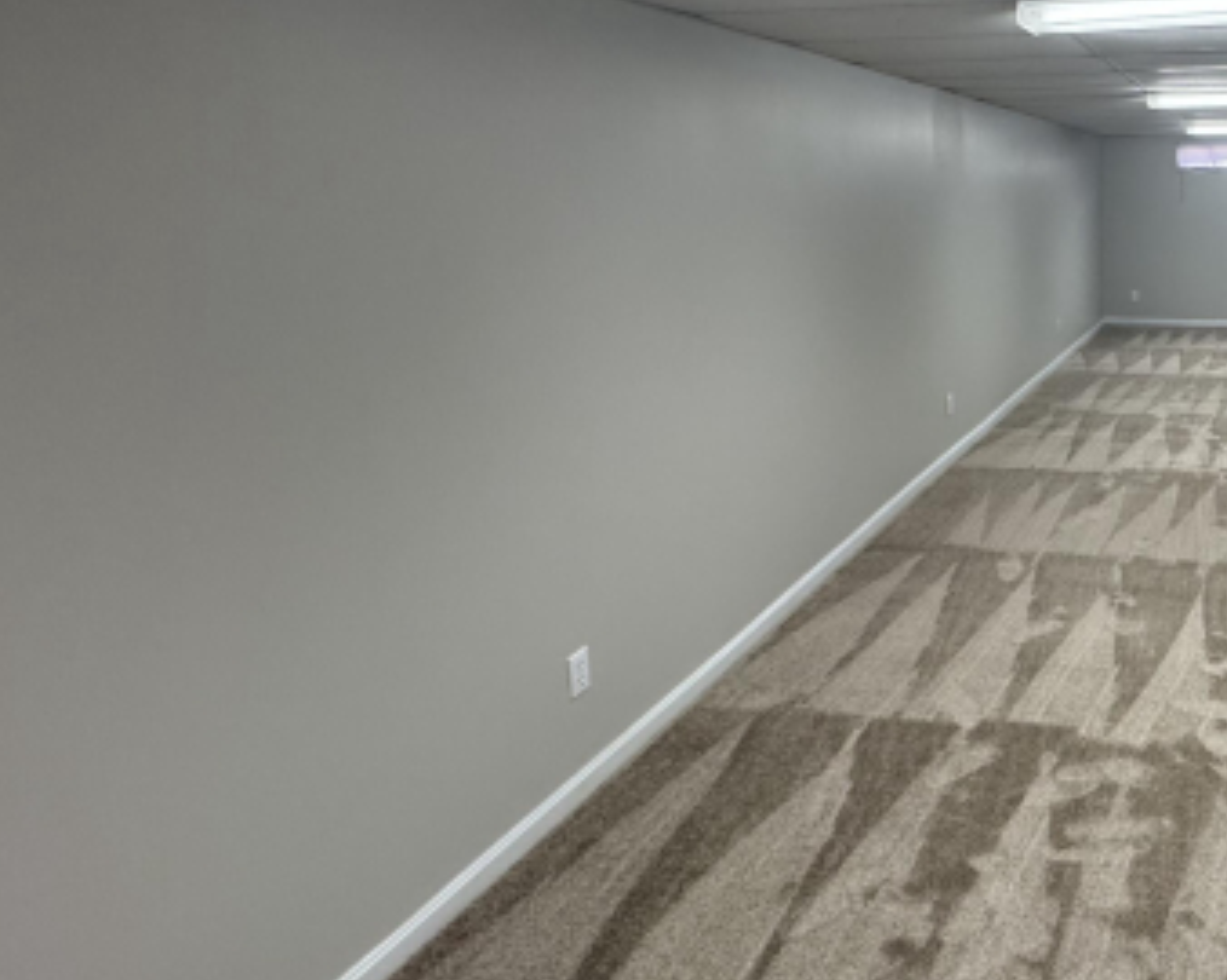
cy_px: 319
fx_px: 980
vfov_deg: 52.0
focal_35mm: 27
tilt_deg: -7.7
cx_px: 1094
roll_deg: +0.8
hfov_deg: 55.9
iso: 320
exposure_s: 1/120
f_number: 2.2
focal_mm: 2.22
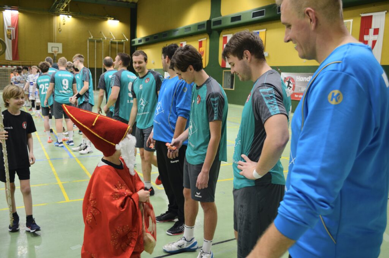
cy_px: 129
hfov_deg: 62.0
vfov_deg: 43.4
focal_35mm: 30
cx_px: 194
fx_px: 323
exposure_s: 1/60
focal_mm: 20
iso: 500
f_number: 4
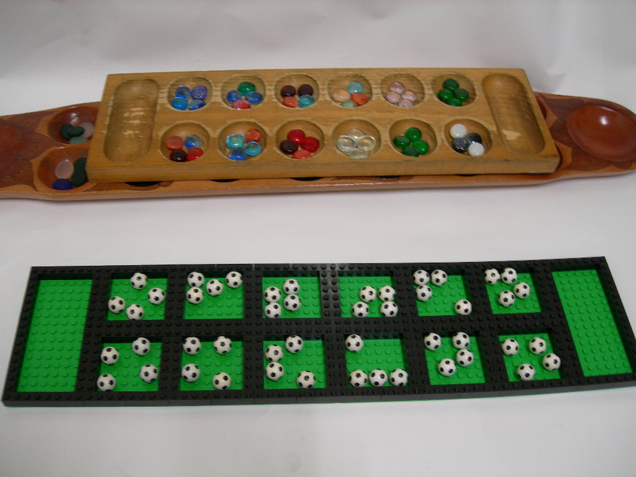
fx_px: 698
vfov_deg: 37.7
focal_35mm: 38
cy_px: 238
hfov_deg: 49.0
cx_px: 318
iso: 50
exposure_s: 1/4.4
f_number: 2.8
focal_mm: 7.8
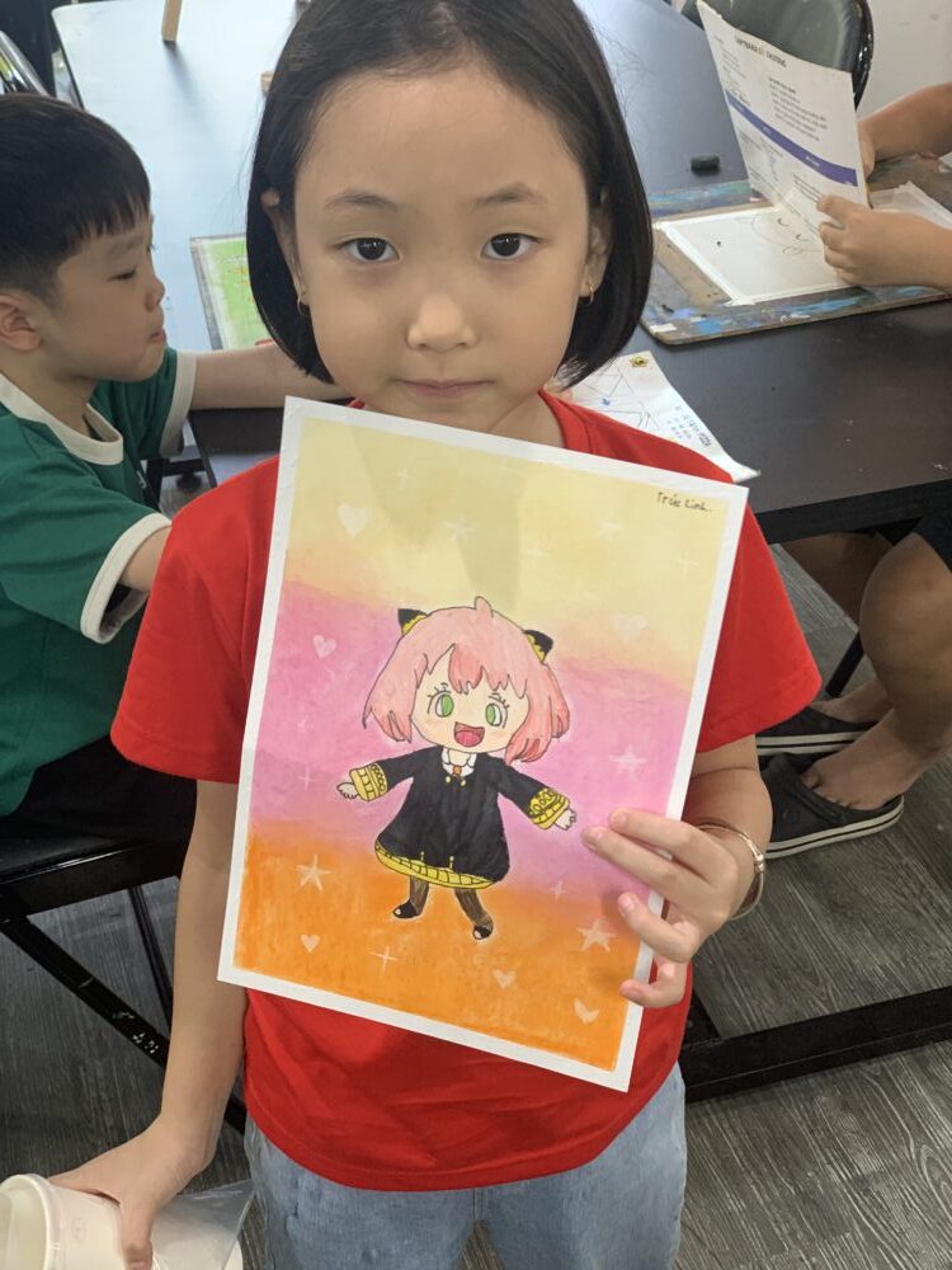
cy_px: 635
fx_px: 1907
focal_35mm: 52
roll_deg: +1.9
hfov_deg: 28.0
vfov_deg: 36.8
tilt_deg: -33.2
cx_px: 476
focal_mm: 6
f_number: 2.4
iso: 125
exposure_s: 1/69
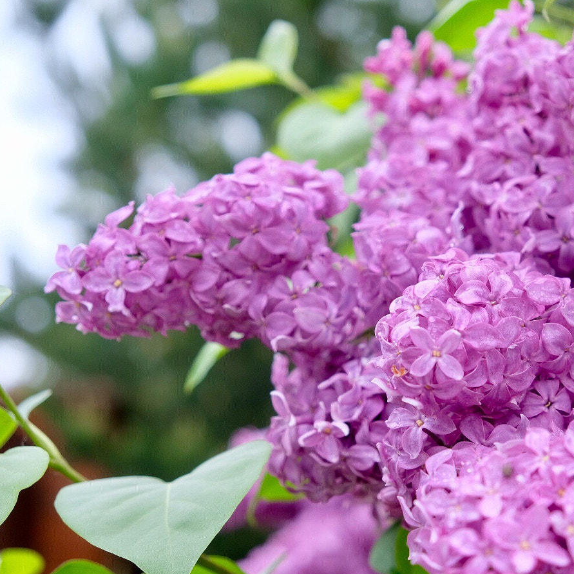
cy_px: 342
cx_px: 511
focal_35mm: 90
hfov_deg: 19.0
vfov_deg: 19.3
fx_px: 1688
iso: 400
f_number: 4
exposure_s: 1/240
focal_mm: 39
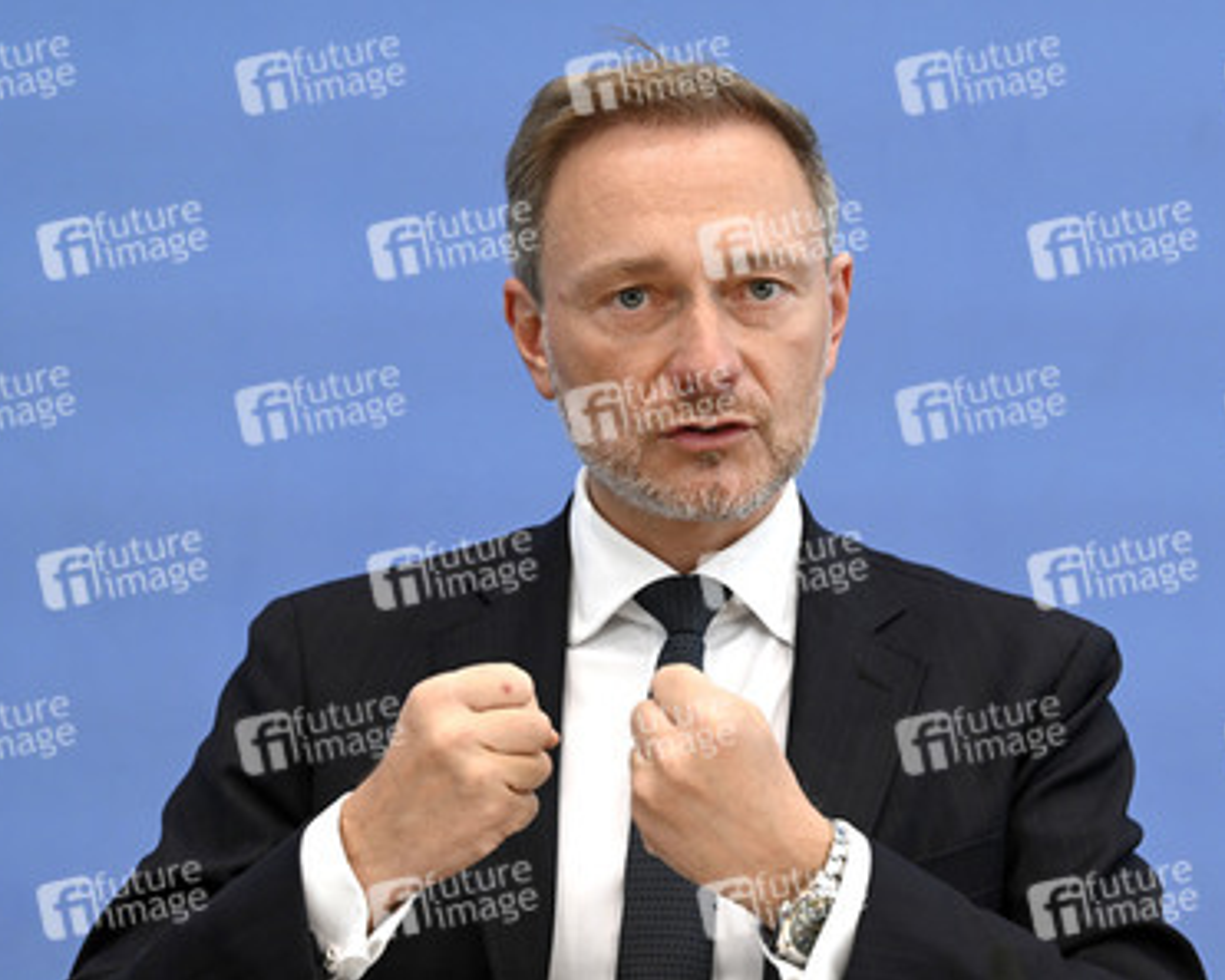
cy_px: 488
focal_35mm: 139
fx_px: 5041
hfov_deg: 13.9
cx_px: 695
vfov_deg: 11.1
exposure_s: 1/640
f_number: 5.6
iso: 3200
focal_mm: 122
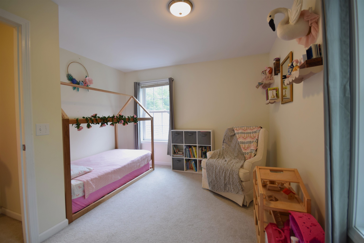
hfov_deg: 100.4
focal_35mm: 15
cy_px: 122
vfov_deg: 77.3
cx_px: 182
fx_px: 152
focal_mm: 10
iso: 200
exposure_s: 1/10
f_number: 7.1
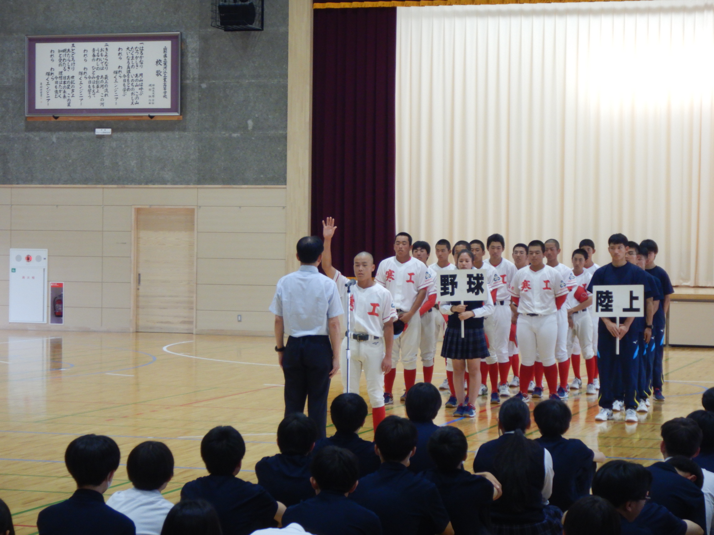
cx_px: 357
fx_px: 1898
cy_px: 268
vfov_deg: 16.1
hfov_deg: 21.3
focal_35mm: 92
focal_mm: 16.6
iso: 360
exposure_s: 1/30
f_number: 4.7
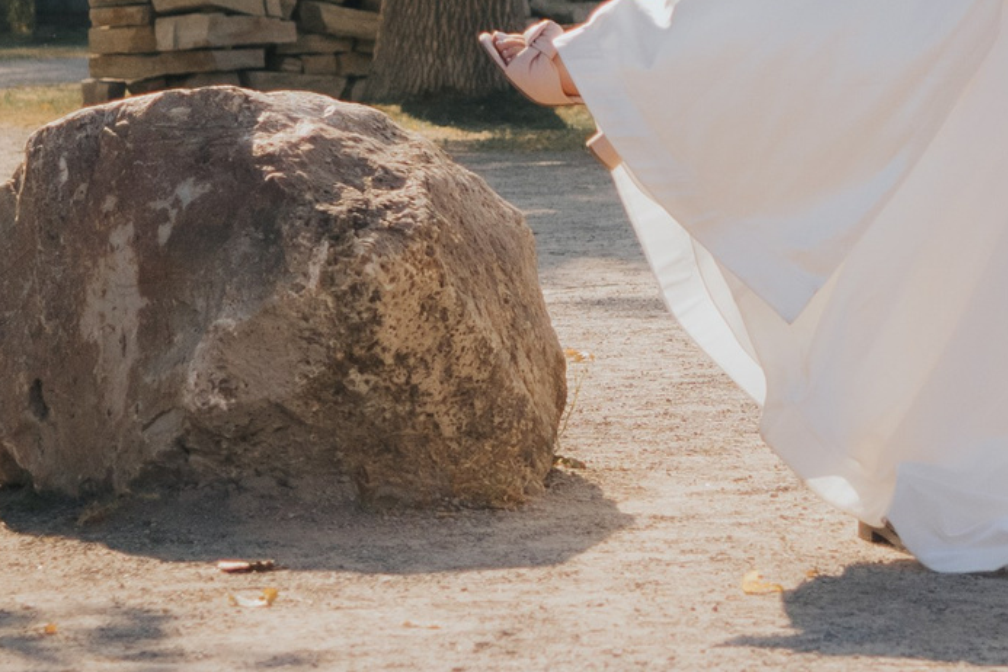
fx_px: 7531
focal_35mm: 269
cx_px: 1306
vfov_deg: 5.1
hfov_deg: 7.6
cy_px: -367
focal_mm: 35
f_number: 2.8
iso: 200
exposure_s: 1/2500
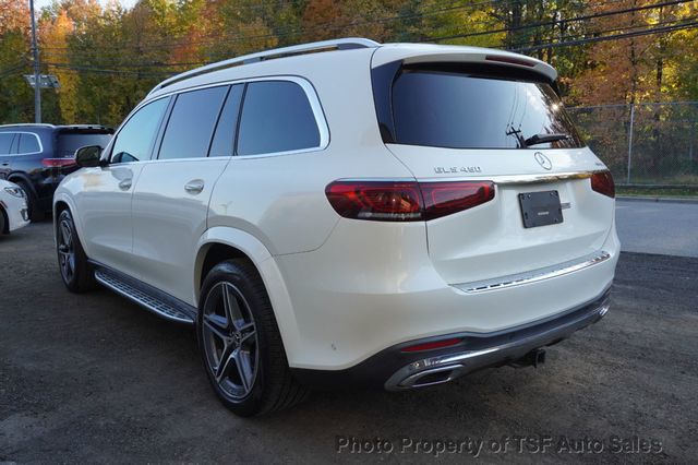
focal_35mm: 30
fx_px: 581
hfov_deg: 62.0
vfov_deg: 43.6
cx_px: 349
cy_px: 232
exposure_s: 1/250
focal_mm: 20
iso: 500
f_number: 9
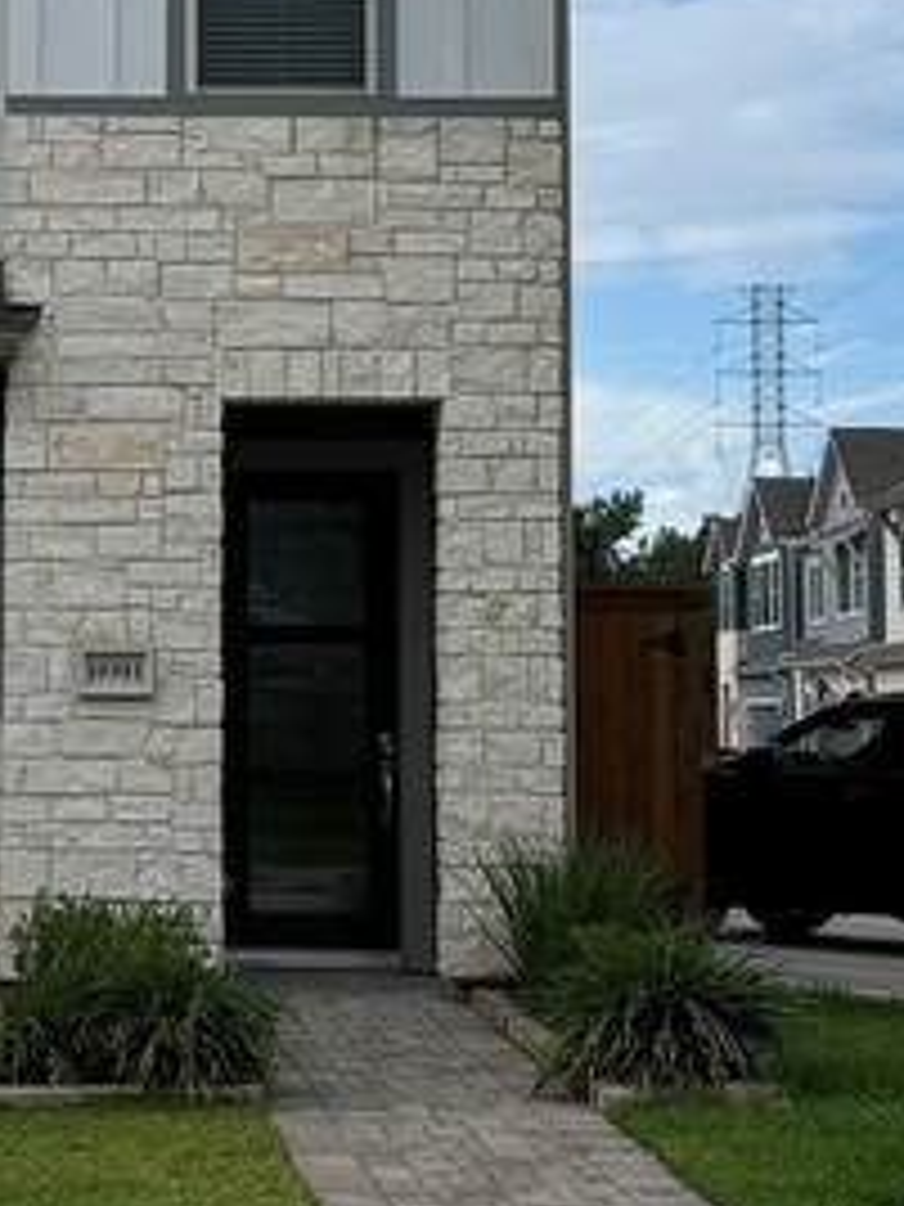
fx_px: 2995
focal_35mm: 86
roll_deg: -1.9
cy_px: 513
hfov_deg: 16.8
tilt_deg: +4.0
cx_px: 27
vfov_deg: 22.7
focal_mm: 6.76
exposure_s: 1/3953
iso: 80
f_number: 1.78
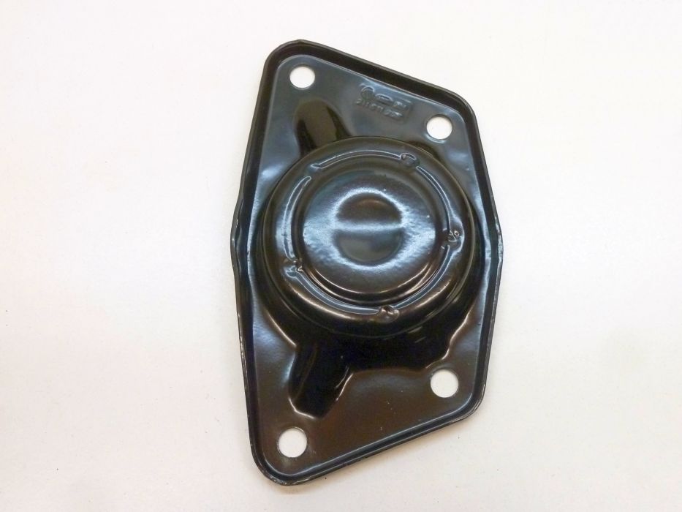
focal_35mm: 44
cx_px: 341
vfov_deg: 32.9
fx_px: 867
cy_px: 256
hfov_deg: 42.9
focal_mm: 7.3
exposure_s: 1/30
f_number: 3.7
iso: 400
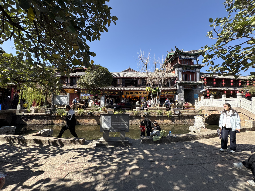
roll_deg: -0.3
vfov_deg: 85.7
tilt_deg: +5.3
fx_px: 103
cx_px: 128
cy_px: 96
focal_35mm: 14
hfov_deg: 102.1
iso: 40
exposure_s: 1/646
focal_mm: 2.22
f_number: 2.2
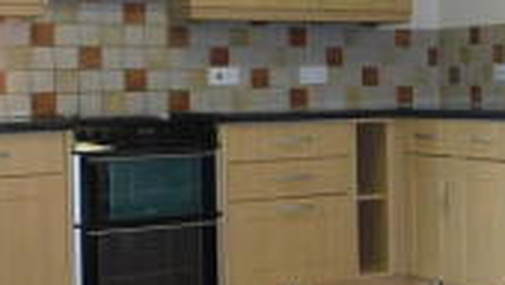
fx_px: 1153
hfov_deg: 23.3
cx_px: 548
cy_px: 94
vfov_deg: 14.1
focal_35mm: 86
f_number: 3
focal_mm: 4
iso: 200
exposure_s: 1/30
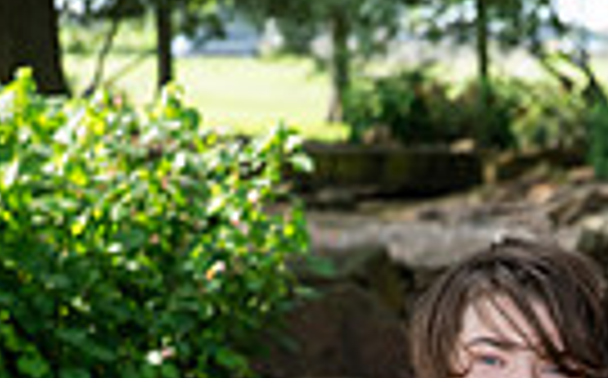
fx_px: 3144
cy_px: 945
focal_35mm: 190
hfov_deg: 11.0
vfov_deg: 6.5
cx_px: 549
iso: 400
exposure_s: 1/500
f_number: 4.5
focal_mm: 56
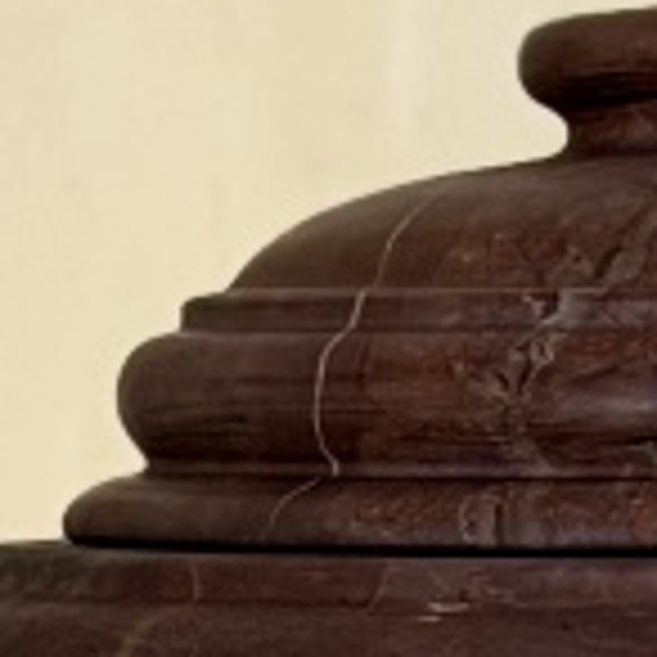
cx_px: 932
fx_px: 7494
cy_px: 1989
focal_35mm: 349
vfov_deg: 4.8
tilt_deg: -12.4
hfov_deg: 5.0
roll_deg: -0.2
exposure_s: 1/50
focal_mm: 6.76
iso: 200
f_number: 1.78
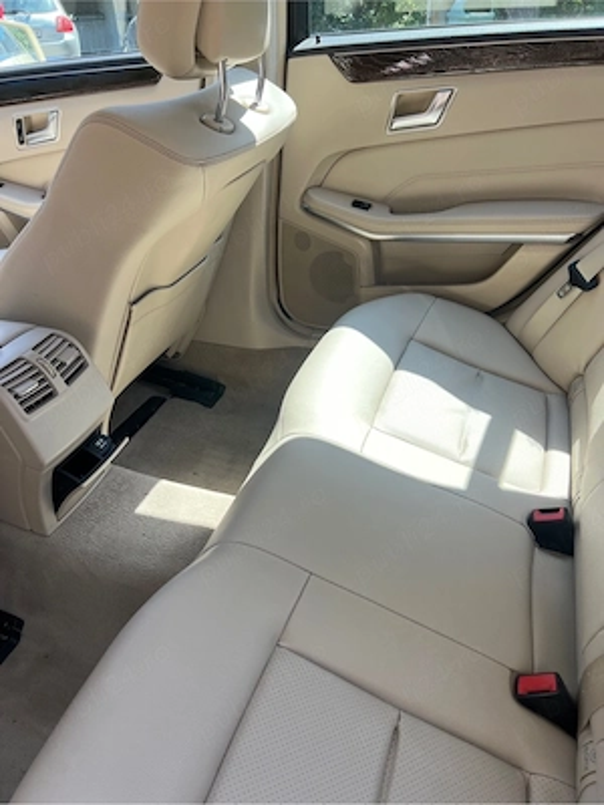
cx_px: 302
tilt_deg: -31.3
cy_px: 402
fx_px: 605
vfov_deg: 67.3
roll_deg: +3.9
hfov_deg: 53.1
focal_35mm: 26
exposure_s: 1/421
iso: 50
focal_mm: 5.7
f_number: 1.5
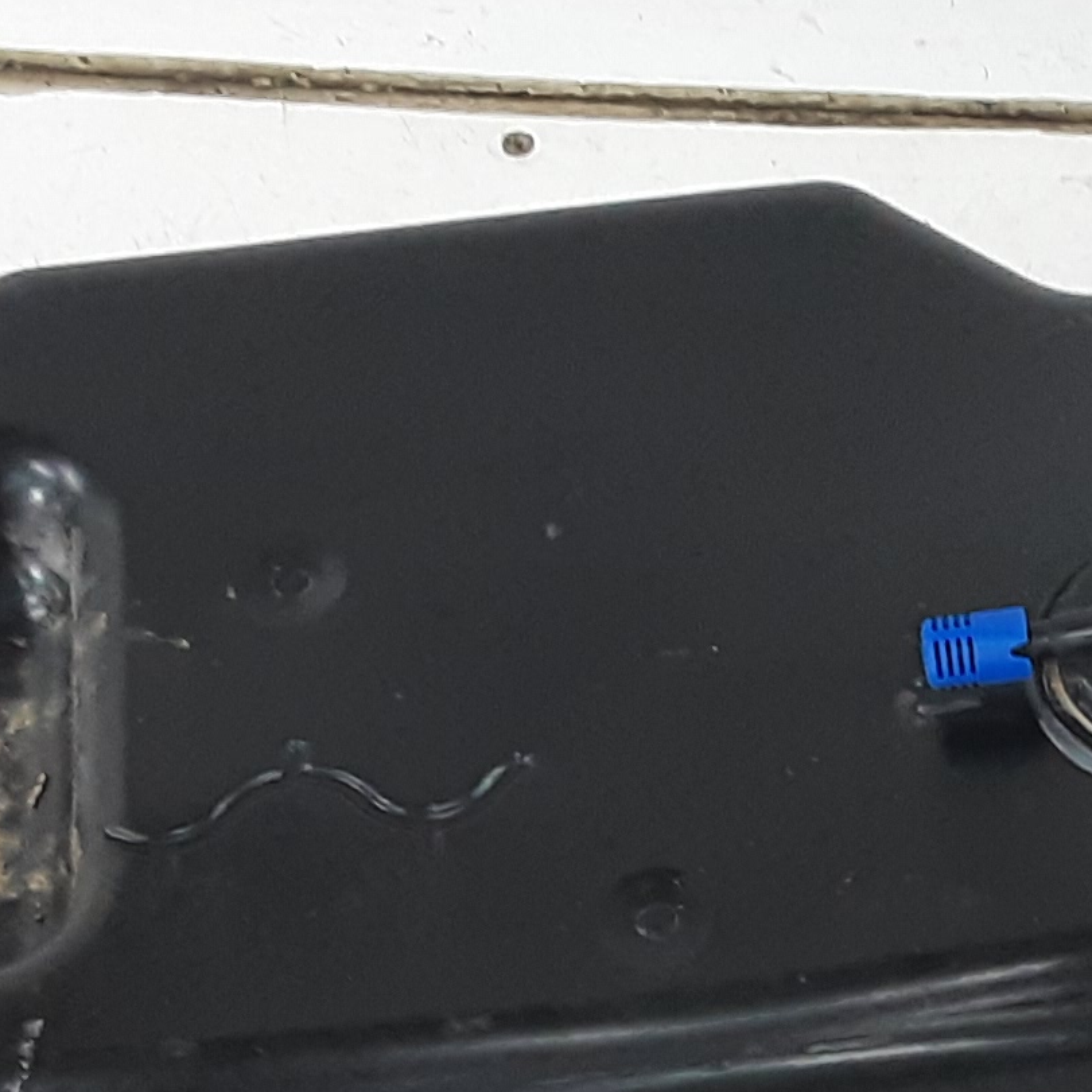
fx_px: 3426
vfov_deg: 17.6
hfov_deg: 17.5
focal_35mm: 96
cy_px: 1139
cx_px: 1200
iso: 125
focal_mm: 2.91
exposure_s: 1/25
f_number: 1.9
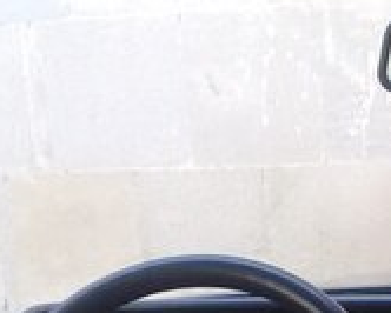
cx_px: 412
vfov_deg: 12.5
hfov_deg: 15.6
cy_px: 411
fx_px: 1389
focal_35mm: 120
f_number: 2.2
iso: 64
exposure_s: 1/33
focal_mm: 3.3
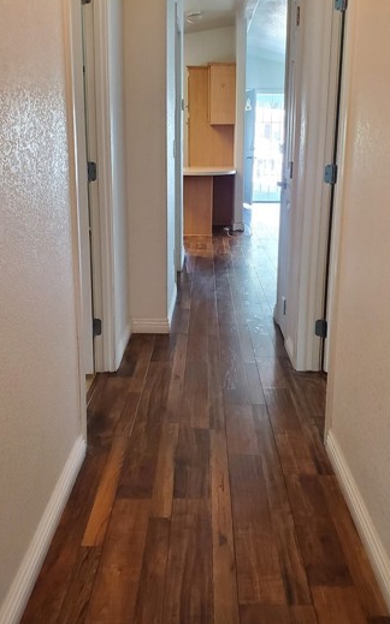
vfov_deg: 56.7
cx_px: 200
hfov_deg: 37.2
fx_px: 579
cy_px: 293
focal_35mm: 34
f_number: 2.4
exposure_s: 1/40
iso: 400
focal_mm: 4.3
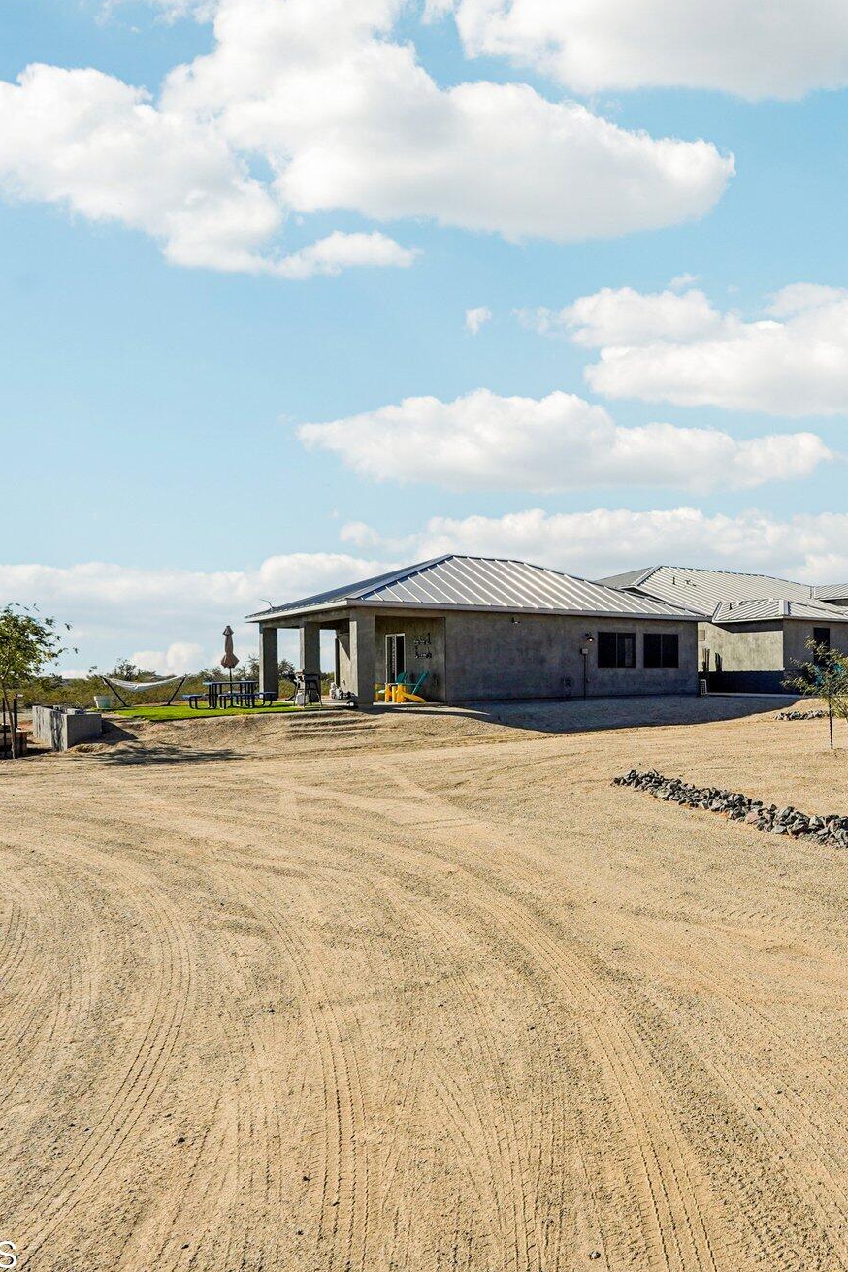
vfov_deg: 69.8
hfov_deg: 44.6
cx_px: 788
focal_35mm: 26
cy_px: 653
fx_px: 911
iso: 400
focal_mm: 16.5
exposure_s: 1/1000
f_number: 10
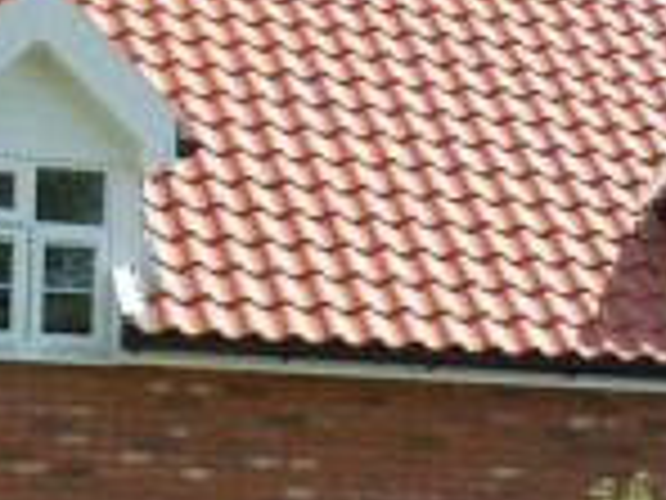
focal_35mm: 192
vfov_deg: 7.7
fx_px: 3694
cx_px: 540
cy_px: 482
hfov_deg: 10.3
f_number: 8
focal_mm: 30
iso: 200
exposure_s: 1/250
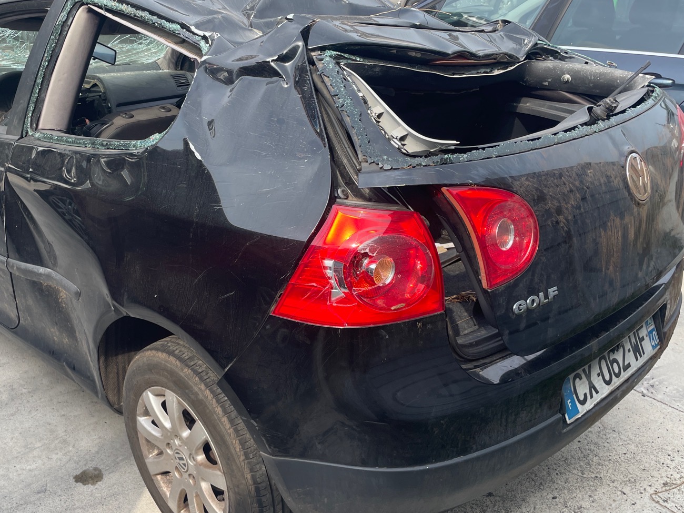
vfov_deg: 39.6
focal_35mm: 36
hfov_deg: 51.0
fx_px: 711
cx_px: 271
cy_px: 271
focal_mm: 4.2
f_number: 1.6
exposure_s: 1/882
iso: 32
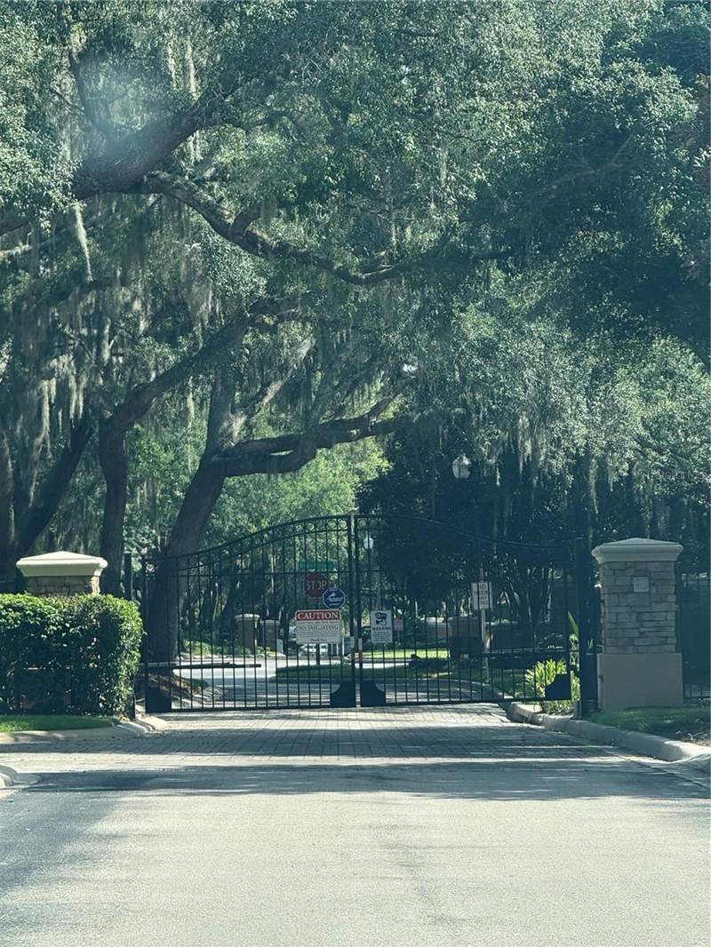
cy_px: 474
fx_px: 3285
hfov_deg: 12.4
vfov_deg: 16.4
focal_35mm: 120
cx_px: 356
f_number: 2.8
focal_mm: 15.66
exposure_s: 1/456
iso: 64
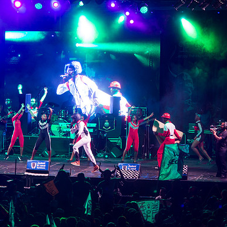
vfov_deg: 7.6
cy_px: 114
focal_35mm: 231
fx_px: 1714
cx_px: 114
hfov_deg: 7.6
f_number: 5.6
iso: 3200
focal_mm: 180
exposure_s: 1/200
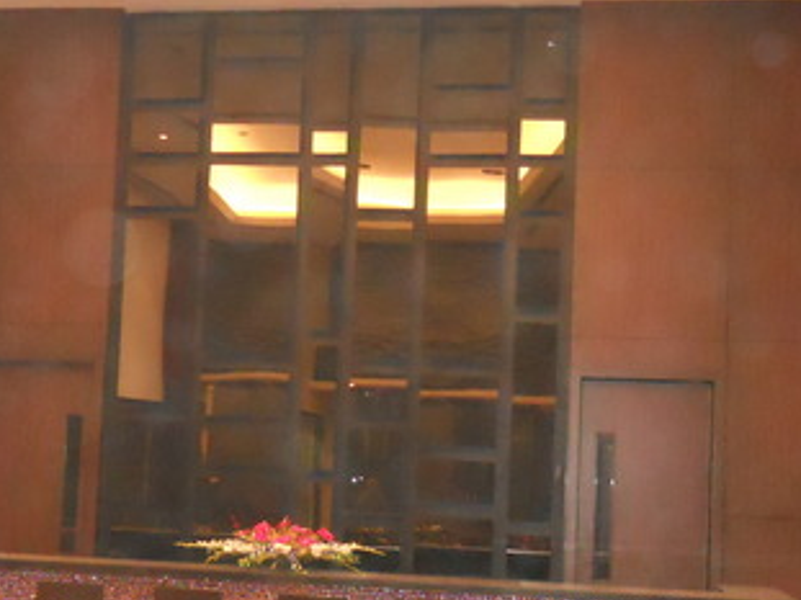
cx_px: 260
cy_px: 434
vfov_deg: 22.1
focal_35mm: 66
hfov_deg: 29.2
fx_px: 1527
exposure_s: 1/30
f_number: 3.1
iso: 1000
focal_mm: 6.72
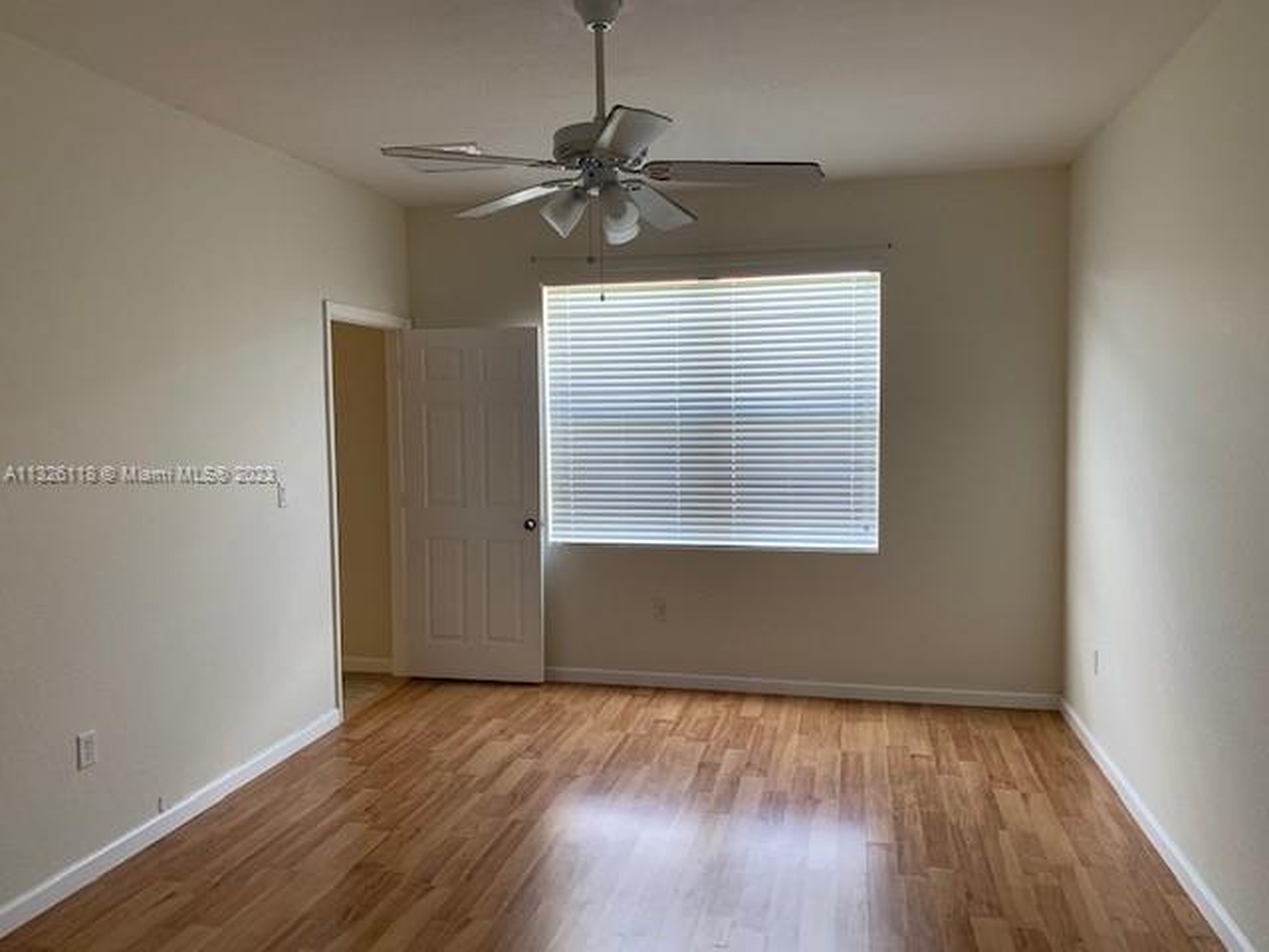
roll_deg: +0.1
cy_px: 476
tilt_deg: -4.5
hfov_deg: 67.3
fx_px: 953
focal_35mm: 26
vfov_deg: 53.1
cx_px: 634
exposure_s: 1/60
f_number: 1.8
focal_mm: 4.25
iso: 125
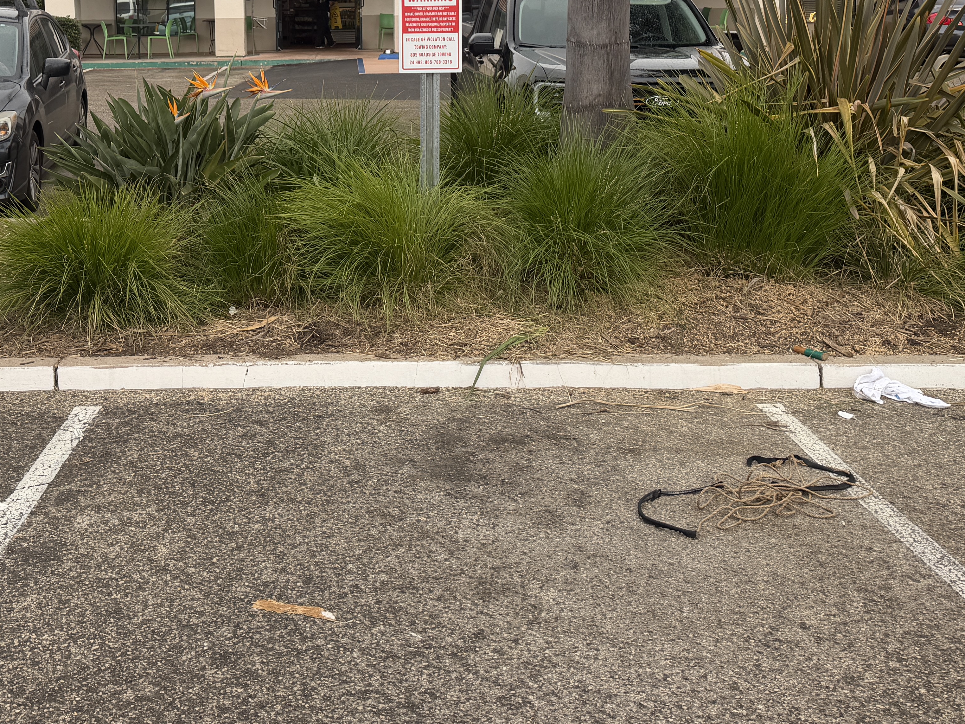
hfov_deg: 41.8
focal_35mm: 45
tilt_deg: -4.5
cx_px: 361
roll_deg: +1.1
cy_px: 106
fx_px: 1255
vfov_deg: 31.1
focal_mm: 6.76
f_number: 1.78
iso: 80
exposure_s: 1/858
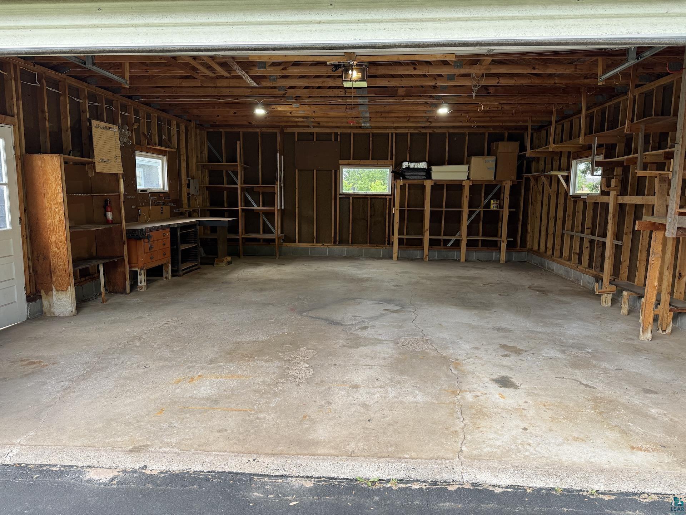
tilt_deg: -7.2
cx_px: 343
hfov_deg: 71.6
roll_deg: -0.5
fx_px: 476
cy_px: 258
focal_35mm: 24
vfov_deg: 56.8
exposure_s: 1/193
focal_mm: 6.76
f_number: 1.78
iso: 100
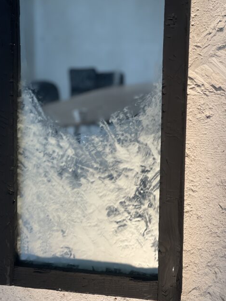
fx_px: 705
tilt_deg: -7.6
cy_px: 150
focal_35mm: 81
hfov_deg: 18.2
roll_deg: +0.0
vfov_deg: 24.1
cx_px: 87
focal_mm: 7.5
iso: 40
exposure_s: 1/100
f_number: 2.2
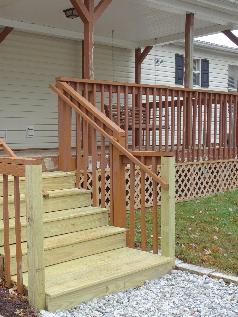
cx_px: 39
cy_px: 159
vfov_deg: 41.2
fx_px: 422
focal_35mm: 46
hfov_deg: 30.6
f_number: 4
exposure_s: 1/60
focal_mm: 5.79
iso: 80
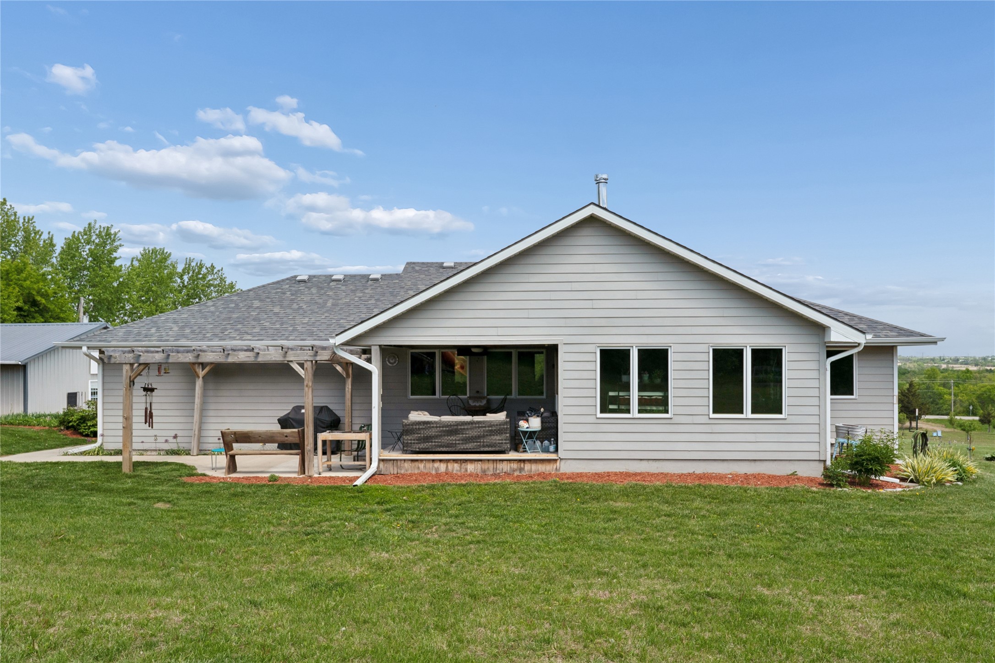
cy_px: 332
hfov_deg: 71.5
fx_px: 691
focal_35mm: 25
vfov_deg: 51.3
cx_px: 498
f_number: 9
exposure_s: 1/1000
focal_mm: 25
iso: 400
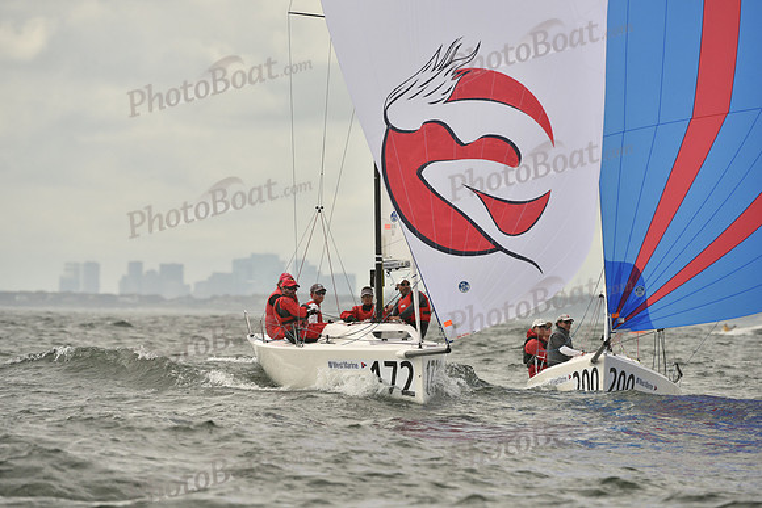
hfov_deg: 5.2
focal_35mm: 400
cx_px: 381
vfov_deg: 3.4
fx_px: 8468
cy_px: 254
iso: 320
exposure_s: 1/1250
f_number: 8
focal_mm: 400
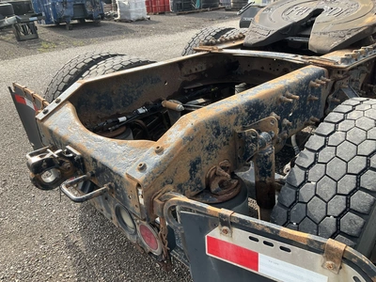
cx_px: 188
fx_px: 315
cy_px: 141
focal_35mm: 29
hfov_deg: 61.7
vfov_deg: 48.2
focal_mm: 3
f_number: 1.8
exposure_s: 1/465
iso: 25
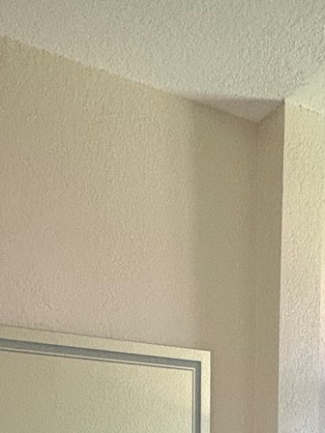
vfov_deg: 31.6
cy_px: 526
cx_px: 115
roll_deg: -0.4
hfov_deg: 29.0
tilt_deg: -1.6
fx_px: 626
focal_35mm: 50
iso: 800
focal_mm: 2.22
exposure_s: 1/59
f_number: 2.2
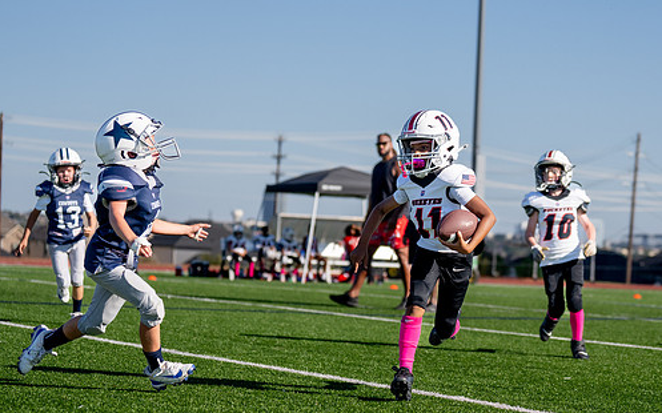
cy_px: 226
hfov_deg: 19.6
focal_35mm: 106
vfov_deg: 12.3
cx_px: 426
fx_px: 1911
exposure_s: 1/6400
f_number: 2.8
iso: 320
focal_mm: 70
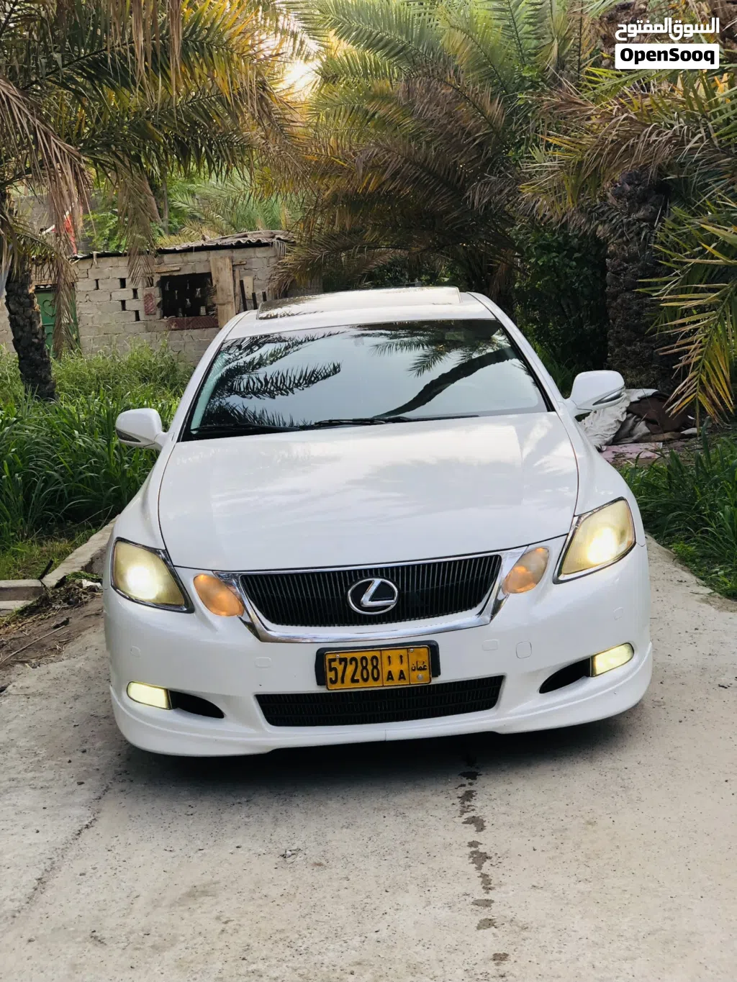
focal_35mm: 52
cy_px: 491
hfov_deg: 28.0
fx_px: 1476
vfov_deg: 36.8
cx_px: 368
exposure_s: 1/120
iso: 20
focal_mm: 6
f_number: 2.4
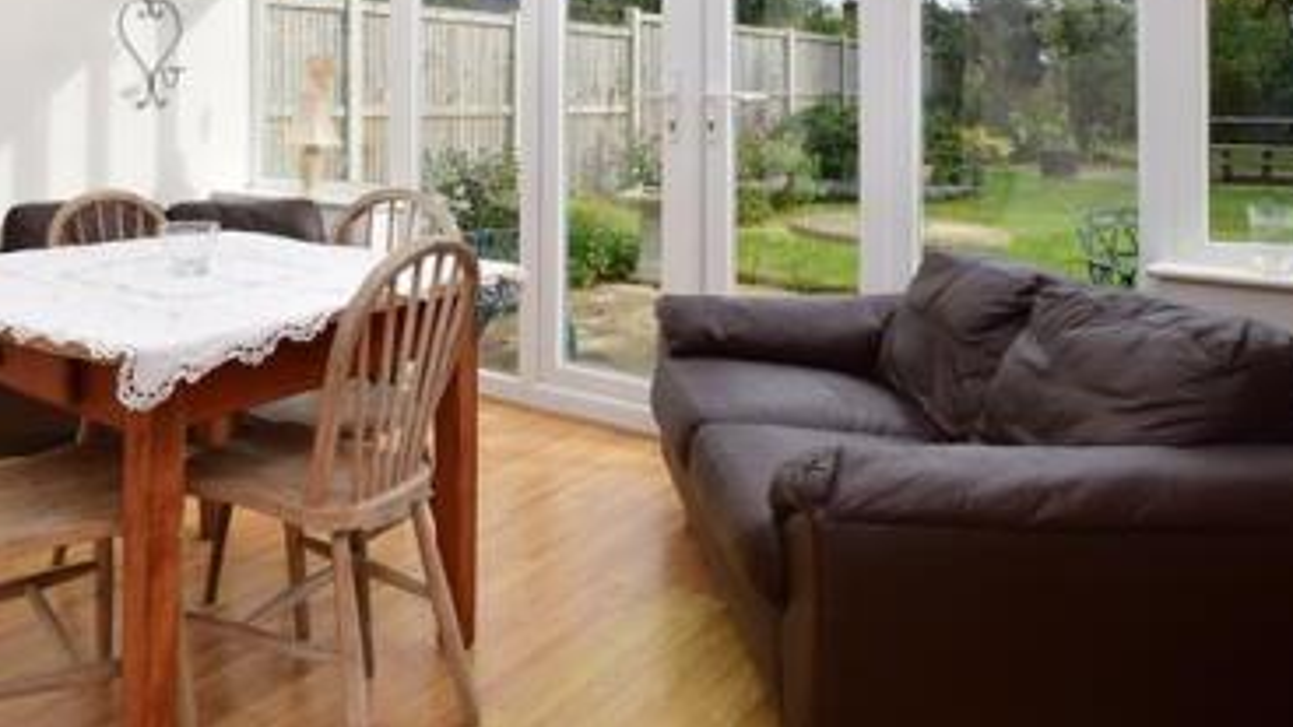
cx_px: 306
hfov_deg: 63.5
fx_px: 960
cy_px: 97
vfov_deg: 39.1
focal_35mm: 28
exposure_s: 1/200
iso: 200
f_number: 9
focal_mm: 10
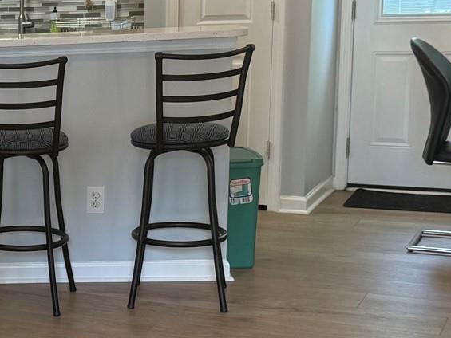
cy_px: 210
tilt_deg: -12.0
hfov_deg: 20.7
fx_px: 1134
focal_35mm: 87
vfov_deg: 17.0
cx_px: -115
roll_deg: +2.4
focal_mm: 6.76
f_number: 1.78
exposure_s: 1/60
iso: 160
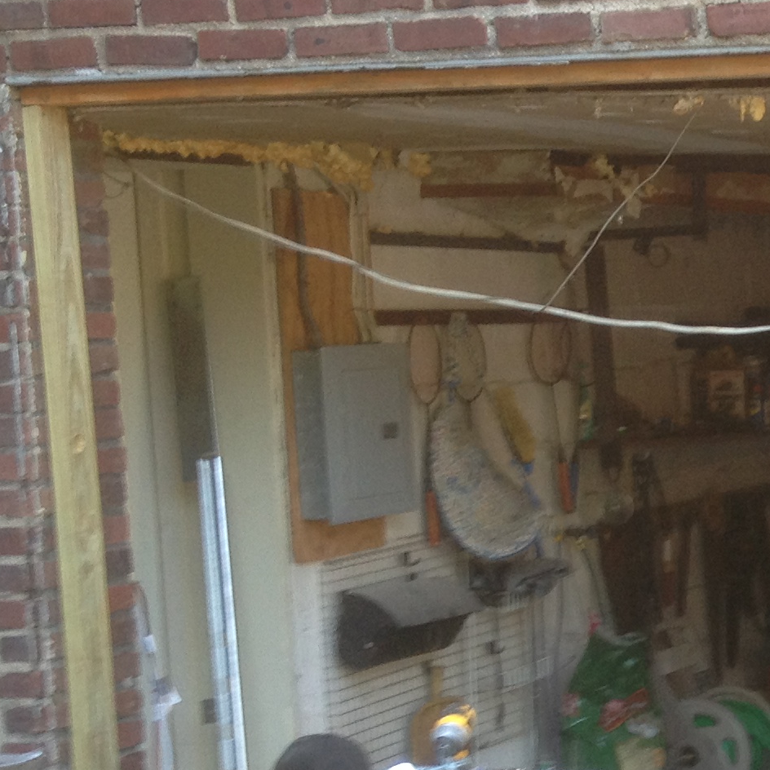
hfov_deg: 14.9
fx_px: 2693
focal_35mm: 107
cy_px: 518
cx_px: 1206
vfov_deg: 16.2
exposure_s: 1/40
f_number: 2.4
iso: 50
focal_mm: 4.28
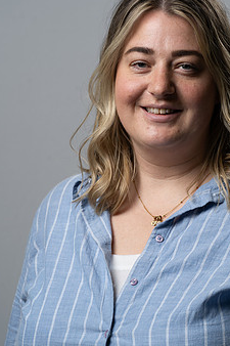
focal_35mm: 200
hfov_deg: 6.9
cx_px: 149
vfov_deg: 10.3
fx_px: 1918
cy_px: 159
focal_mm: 150
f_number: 7.1
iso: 160
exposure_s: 1/160
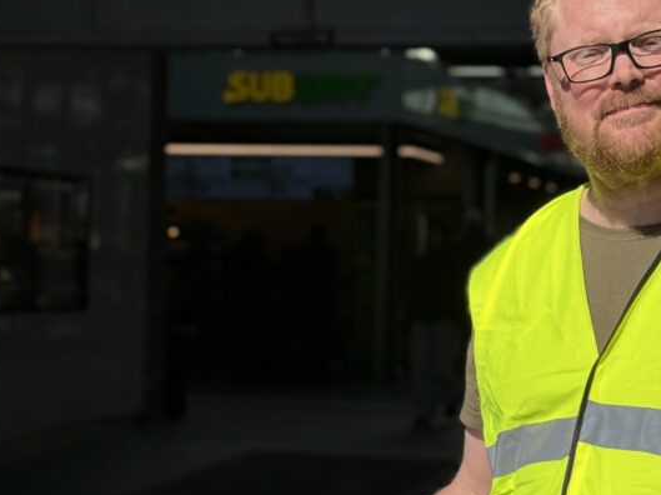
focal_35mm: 93
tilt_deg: +0.6
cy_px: 310
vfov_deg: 15.9
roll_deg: -1.9
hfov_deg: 21.0
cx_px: 481
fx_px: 1775
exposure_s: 1/7143
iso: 80
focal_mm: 6.76
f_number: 1.78
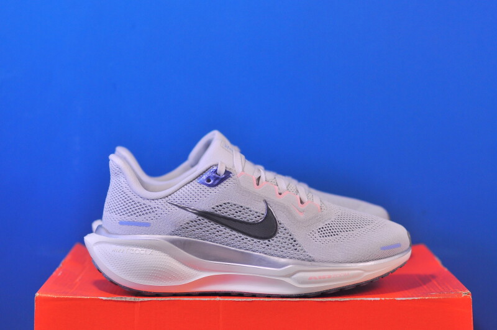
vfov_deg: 18.1
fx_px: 1034
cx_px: 248
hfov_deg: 27.0
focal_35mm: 75
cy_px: 165
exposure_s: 1/320
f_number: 2.8
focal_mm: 50
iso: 250
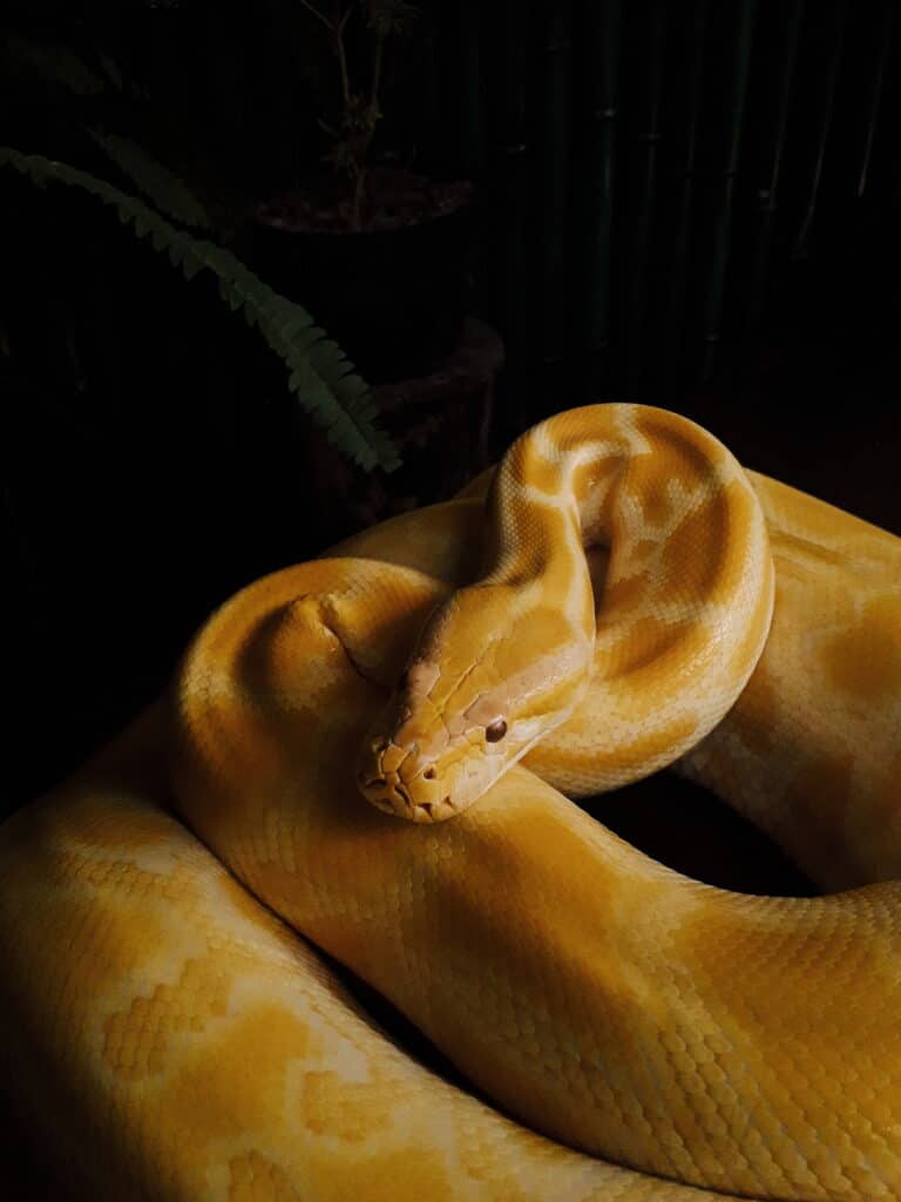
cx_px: 450
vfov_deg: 65.3
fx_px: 937
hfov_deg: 51.4
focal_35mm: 27
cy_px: 601
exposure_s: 1/382
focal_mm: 3.6
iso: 400
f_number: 1.9
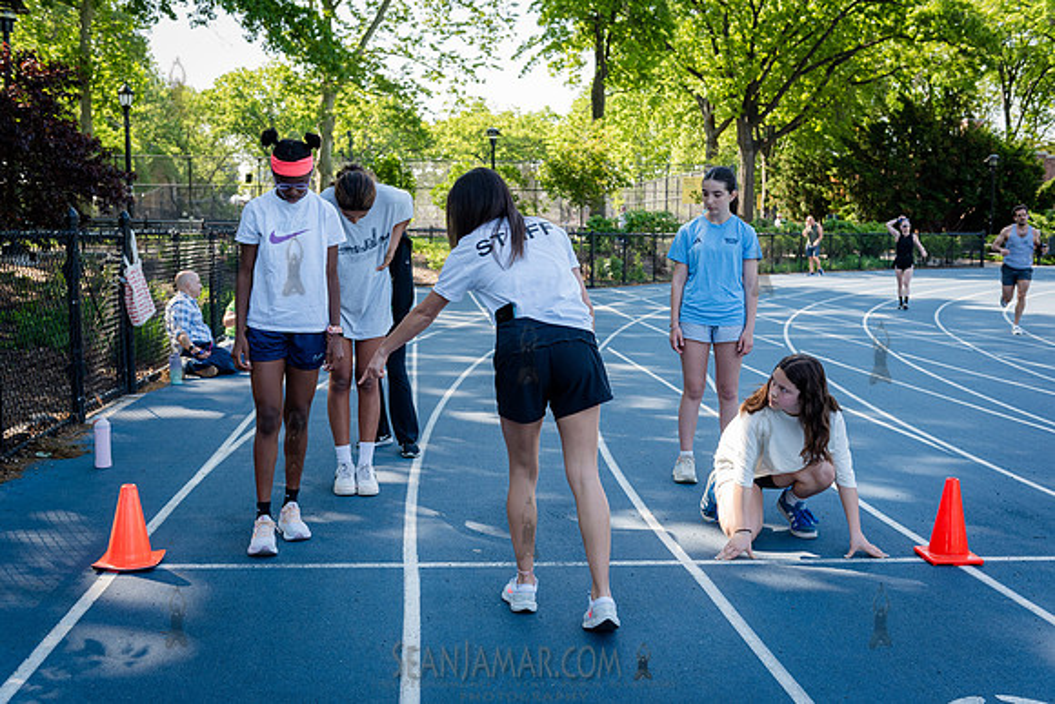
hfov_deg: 50.4
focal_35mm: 38
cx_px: 528
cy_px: 352
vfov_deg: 34.9
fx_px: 1120
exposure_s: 1/500
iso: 400
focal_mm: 38
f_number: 4.5
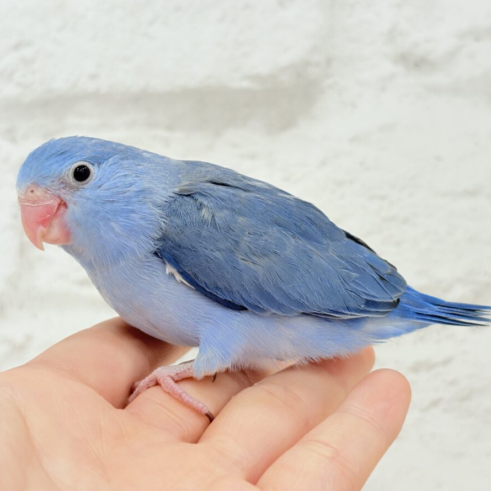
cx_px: 258
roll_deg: +1.1
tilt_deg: +3.2
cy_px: 243
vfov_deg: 27.7
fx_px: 995
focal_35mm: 62
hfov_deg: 27.7
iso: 80
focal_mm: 5.96
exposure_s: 1/100
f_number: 1.6
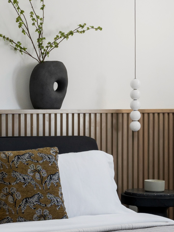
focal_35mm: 111
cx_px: 6
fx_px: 744
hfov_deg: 13.2
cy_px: 113
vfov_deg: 17.7
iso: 250
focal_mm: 30
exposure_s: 1/10
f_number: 10
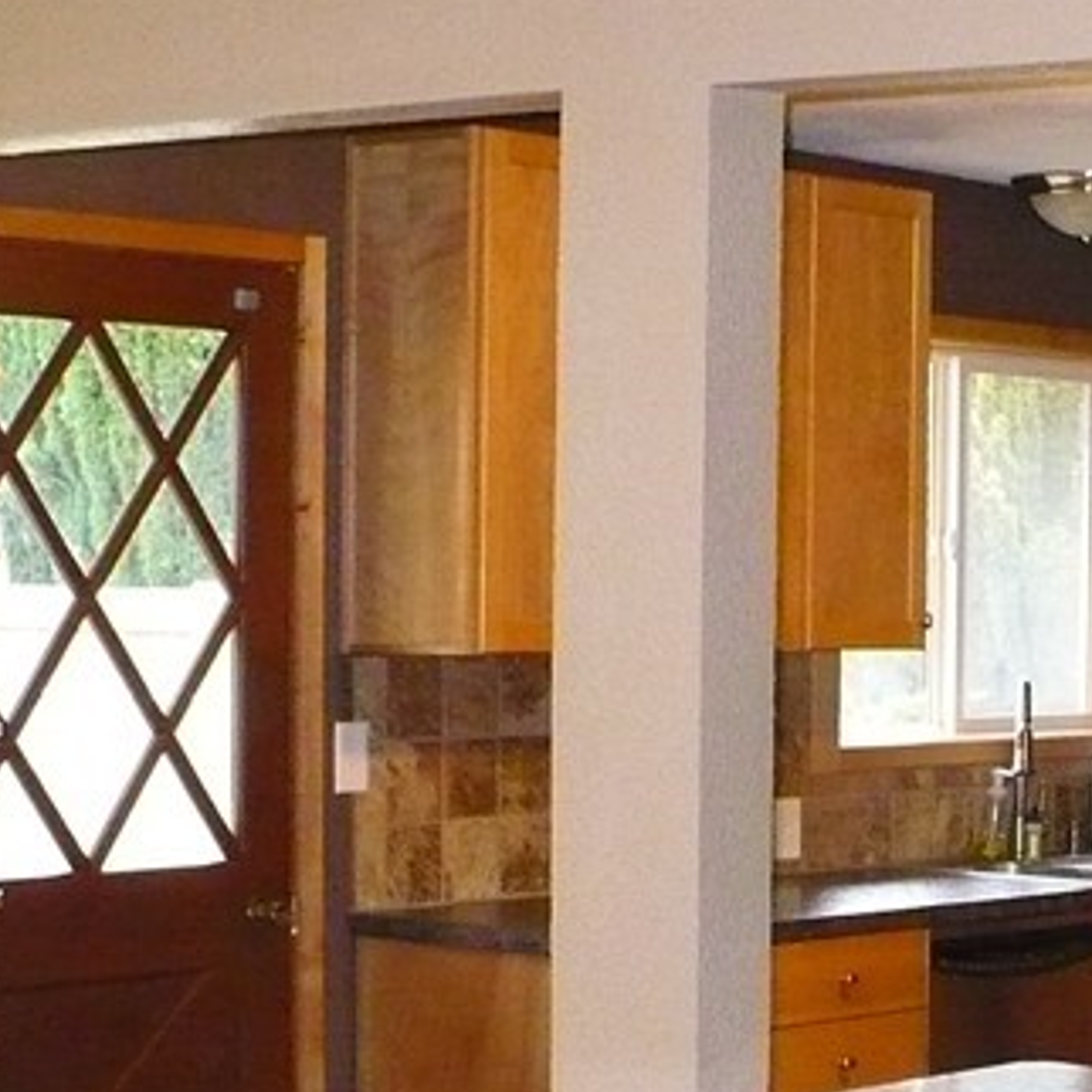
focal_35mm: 104
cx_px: 1065
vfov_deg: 16.6
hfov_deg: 16.4
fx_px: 3712
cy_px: 899
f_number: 2.8
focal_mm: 6.1
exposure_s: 1/30
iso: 640
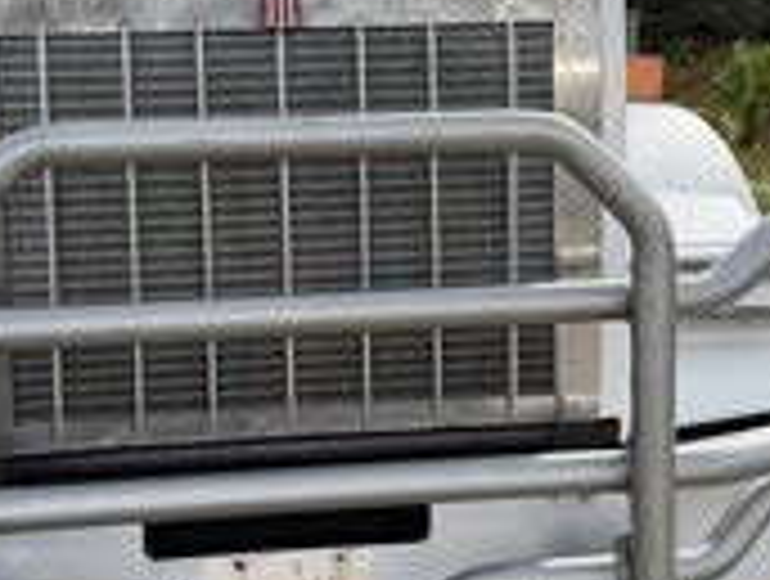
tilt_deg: -7.0
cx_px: 302
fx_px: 1248
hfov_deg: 34.2
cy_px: 207
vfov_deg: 26.1
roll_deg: +0.1
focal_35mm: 56
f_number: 1.78
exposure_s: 1/3953
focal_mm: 6.76
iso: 125
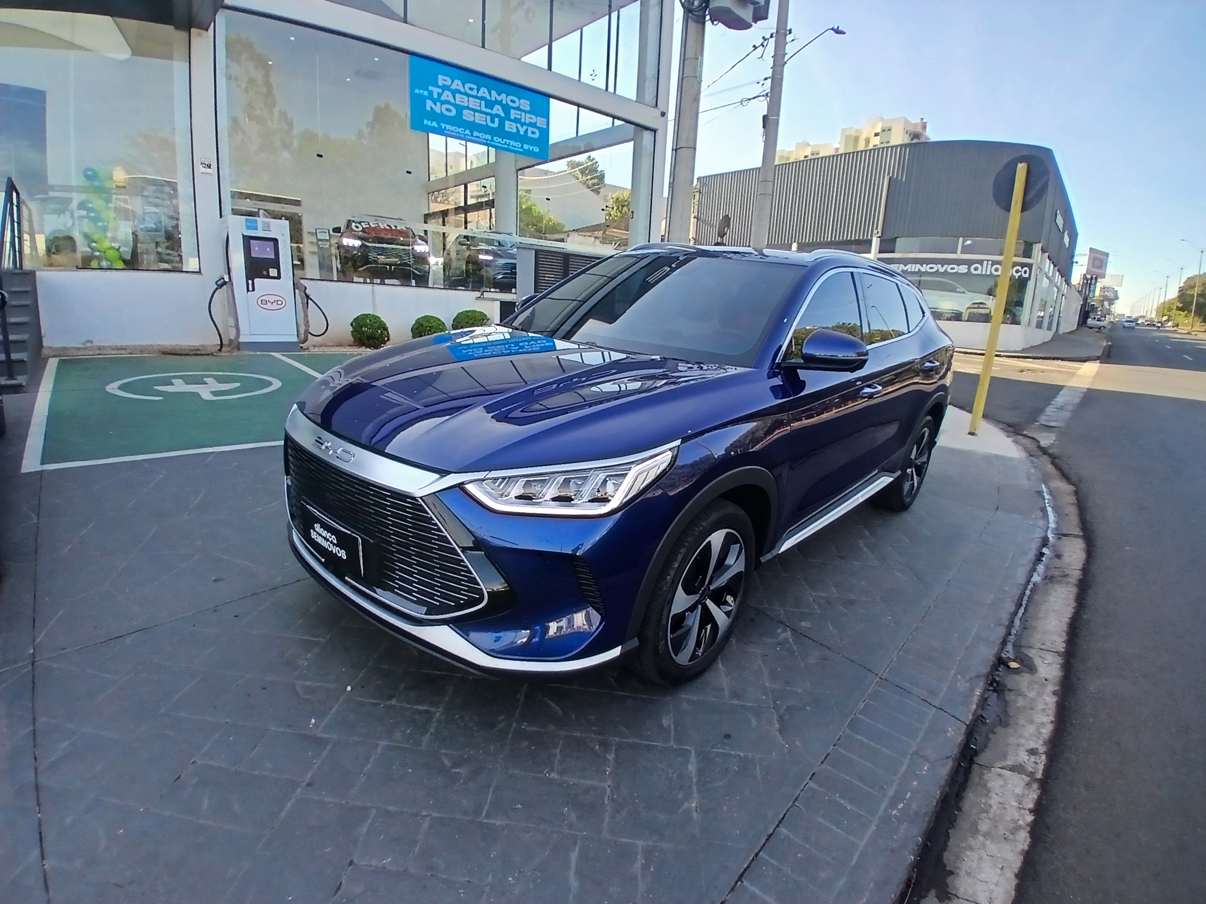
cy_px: 452
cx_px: 603
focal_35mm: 17
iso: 50
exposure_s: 1/235
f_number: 2.2
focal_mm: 1.4
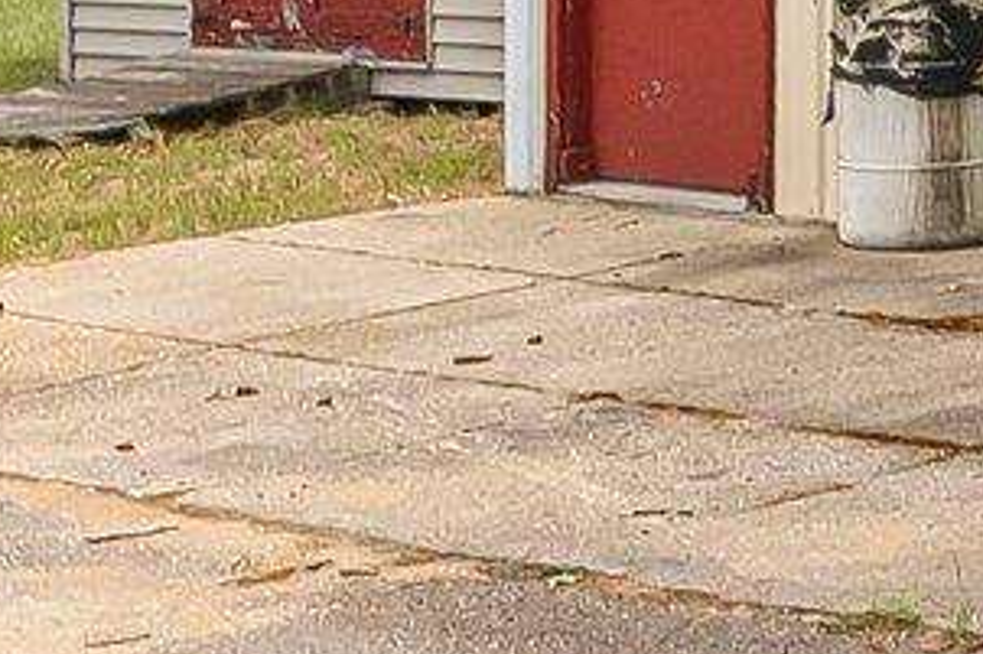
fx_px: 4448
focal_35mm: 163
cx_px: 2396
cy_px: -405
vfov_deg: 8.2
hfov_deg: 10.7
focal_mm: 24
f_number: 14
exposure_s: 1/160
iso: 640
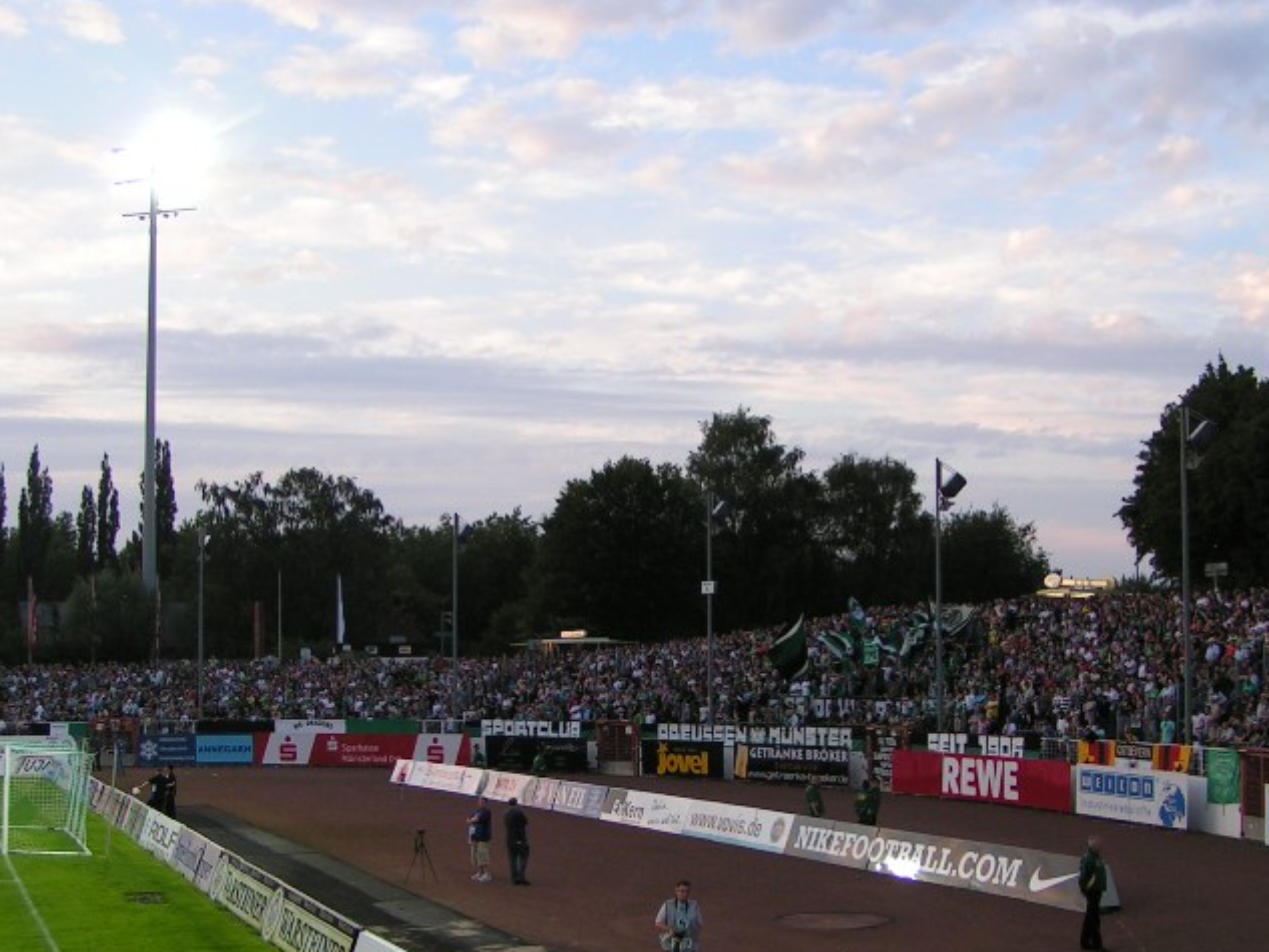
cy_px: 587
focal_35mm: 48
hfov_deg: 39.6
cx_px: 676
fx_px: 1760
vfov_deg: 30.2
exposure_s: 1/60
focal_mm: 5.8
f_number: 3.5
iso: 50
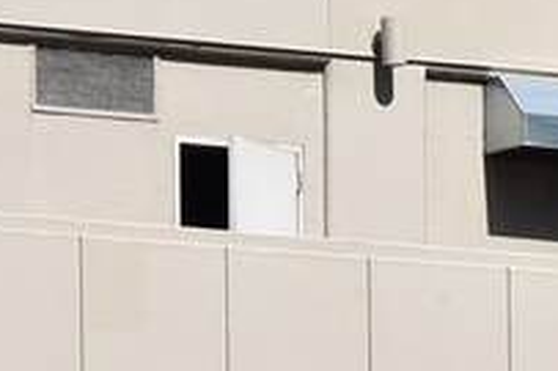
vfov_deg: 2.6
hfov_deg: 3.9
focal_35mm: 521
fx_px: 8071
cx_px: -415
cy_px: 1022
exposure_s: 1/500
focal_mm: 55
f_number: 11
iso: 360
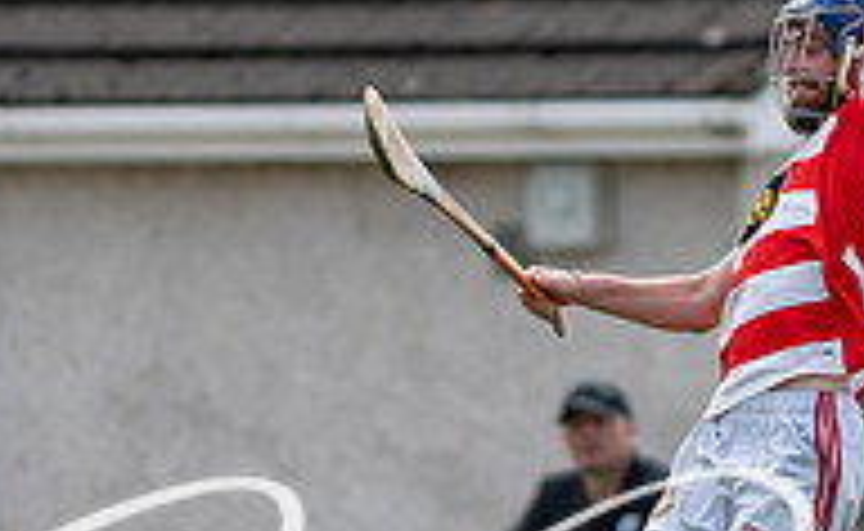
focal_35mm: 1713
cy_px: 546
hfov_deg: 1.2
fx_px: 40148
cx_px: 725
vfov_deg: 0.8
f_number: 2.8
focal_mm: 300
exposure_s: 1/1250
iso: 110
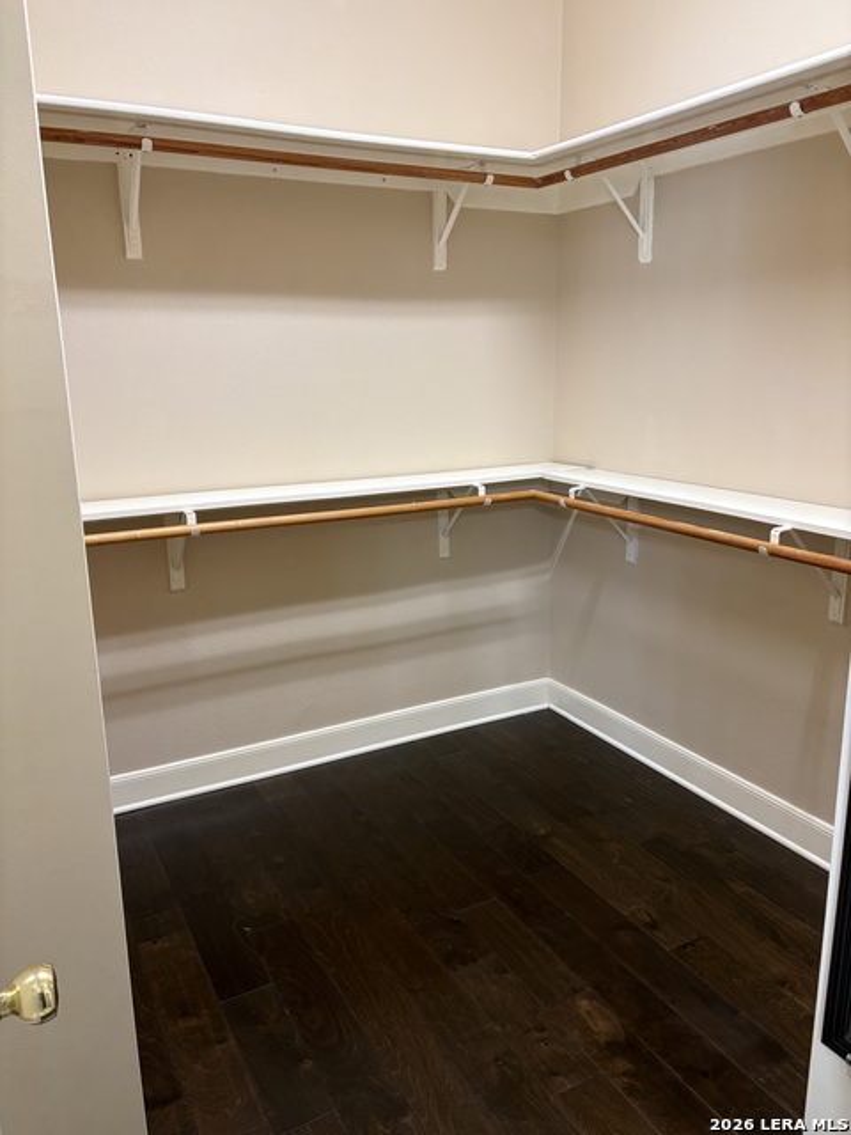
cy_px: 568
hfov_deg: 53.1
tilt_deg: -13.6
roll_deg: +1.0
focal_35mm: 26
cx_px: 426
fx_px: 852
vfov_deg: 67.3
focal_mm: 5.96
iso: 125
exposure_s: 1/60
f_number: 1.6
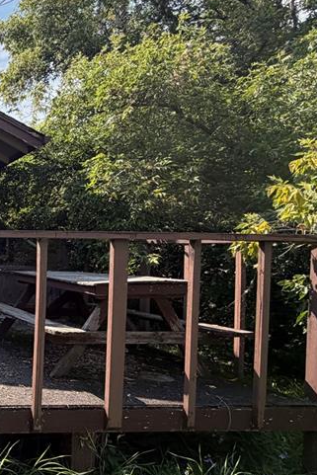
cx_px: -138
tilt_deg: +0.0
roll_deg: -0.6
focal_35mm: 31
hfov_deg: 29.4
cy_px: 253
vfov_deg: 60.2
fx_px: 409
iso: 40
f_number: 2.2
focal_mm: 2.22
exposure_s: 1/770
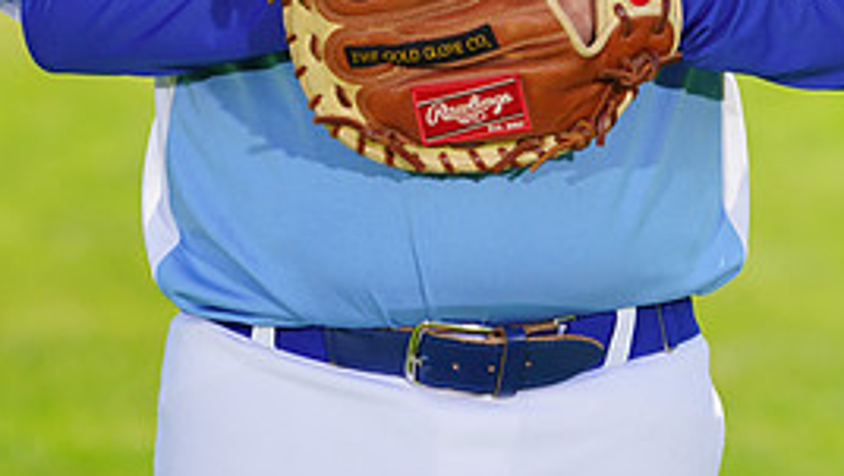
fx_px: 12560
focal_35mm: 561
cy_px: -334
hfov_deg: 3.8
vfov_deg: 2.2
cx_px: 392
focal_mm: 247
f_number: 8
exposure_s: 1/250
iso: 100
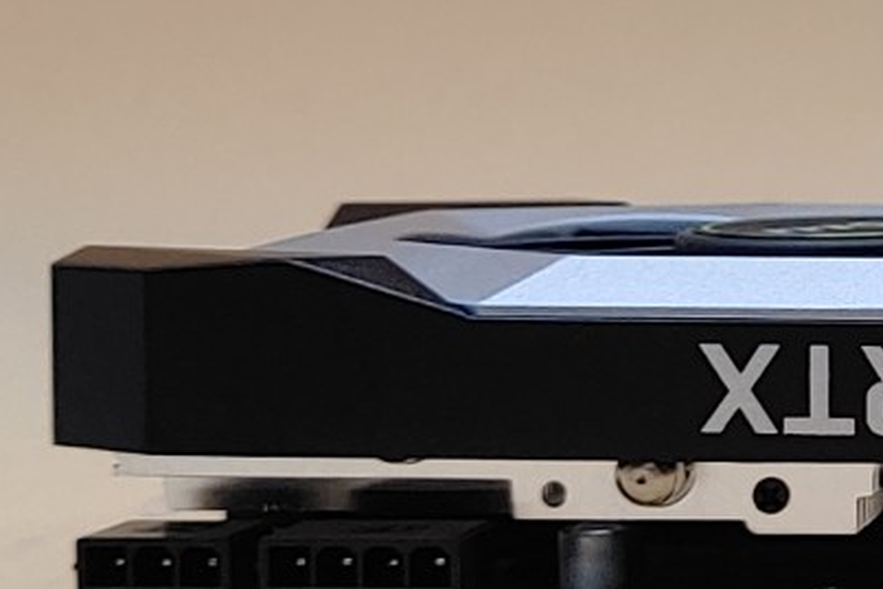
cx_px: 1494
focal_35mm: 145
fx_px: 3558
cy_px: 374
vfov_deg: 9.5
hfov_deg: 13.0
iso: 50
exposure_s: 1/124
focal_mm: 4.36
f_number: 1.8
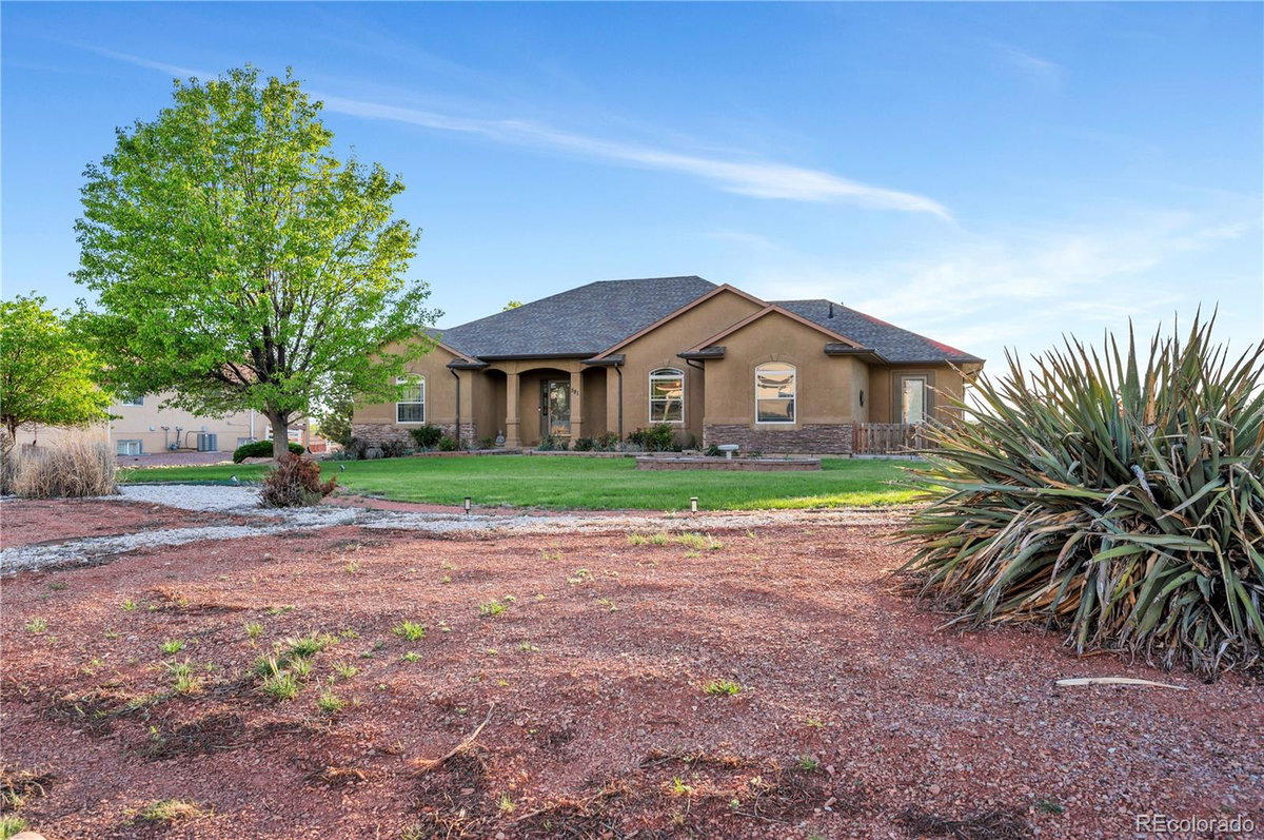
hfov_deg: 70.5
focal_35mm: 26
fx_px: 894
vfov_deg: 50.3
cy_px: 420
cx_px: 632
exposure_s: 1/80
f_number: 8
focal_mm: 25.5
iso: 100
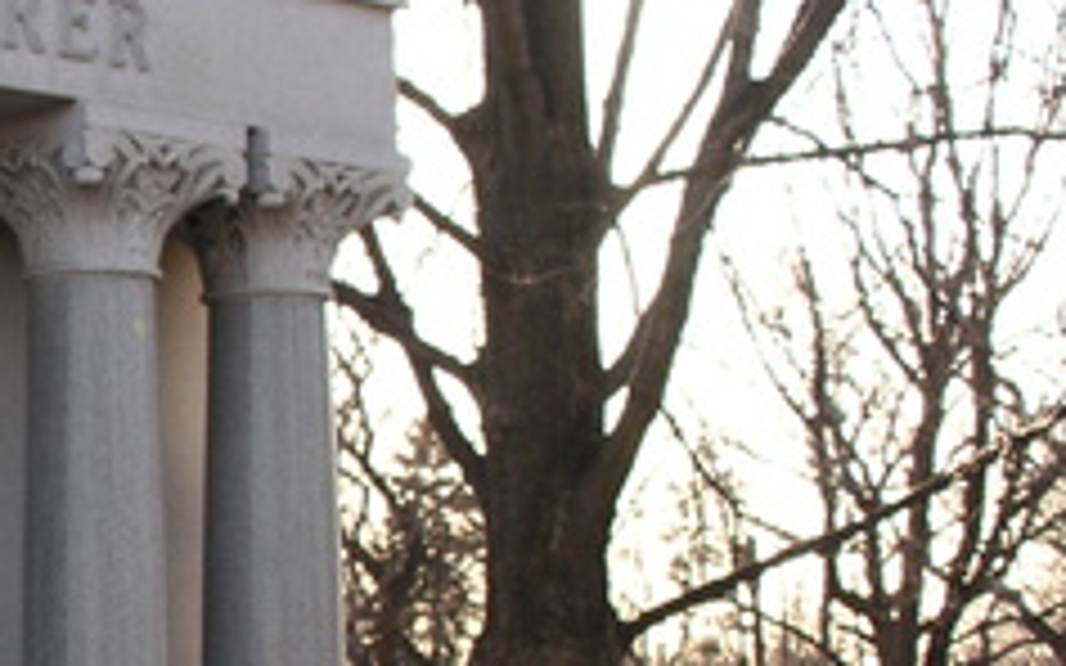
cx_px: -202
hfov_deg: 16.2
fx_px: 3602
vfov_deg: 10.5
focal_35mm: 124
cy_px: 644
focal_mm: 8.9
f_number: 4.5
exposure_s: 1/99.3
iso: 50
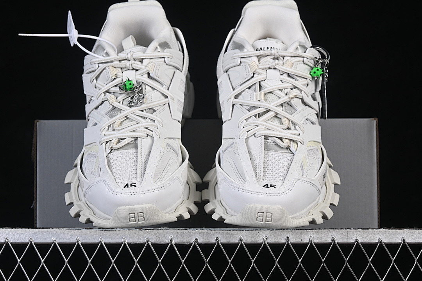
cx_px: 211
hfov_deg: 27.0
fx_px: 879
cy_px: 140
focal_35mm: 75
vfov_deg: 18.2
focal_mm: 50
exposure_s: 1/80
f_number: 8
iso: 160
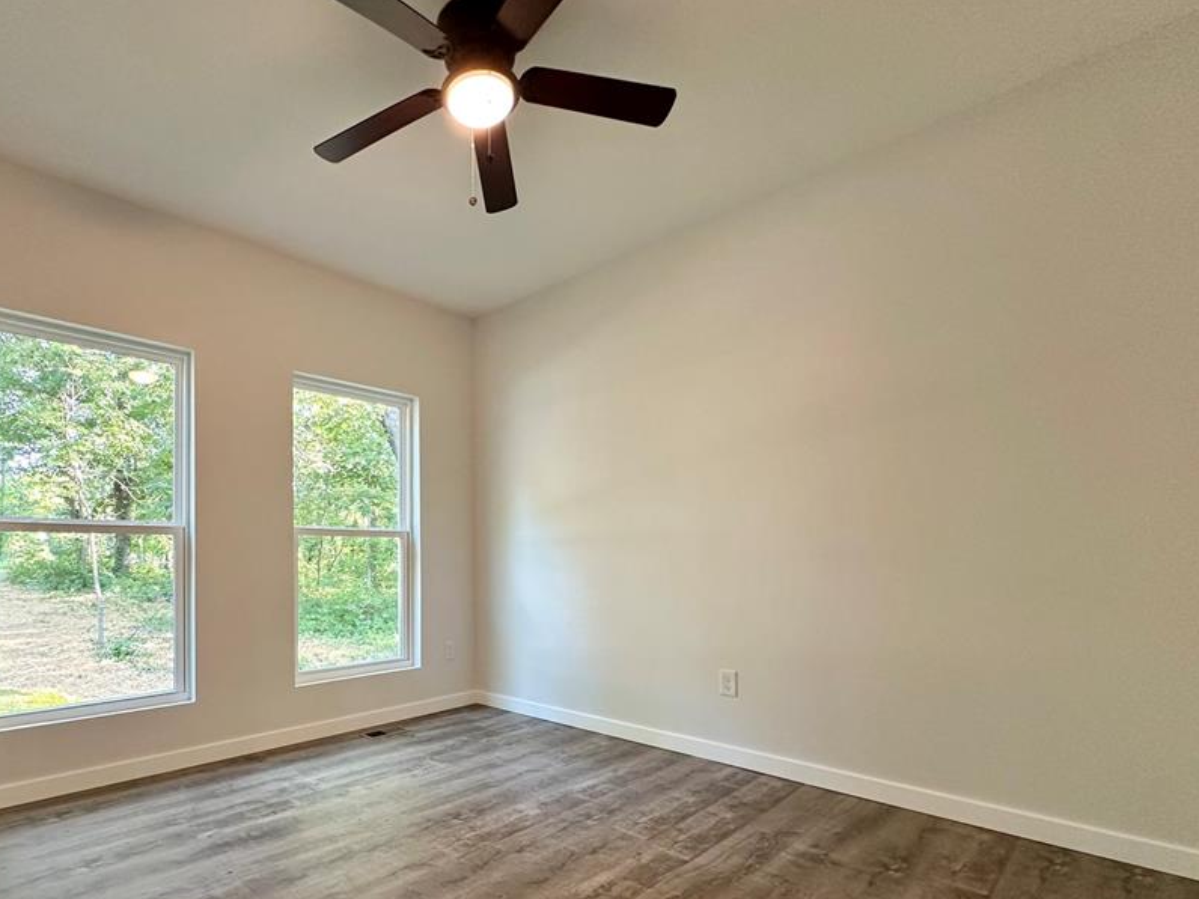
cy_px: 550
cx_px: 467
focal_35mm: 18
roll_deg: -0.2
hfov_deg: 86.4
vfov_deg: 70.7
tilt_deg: -0.3
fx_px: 623
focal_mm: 2.22
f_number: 2.2
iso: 200
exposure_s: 1/60
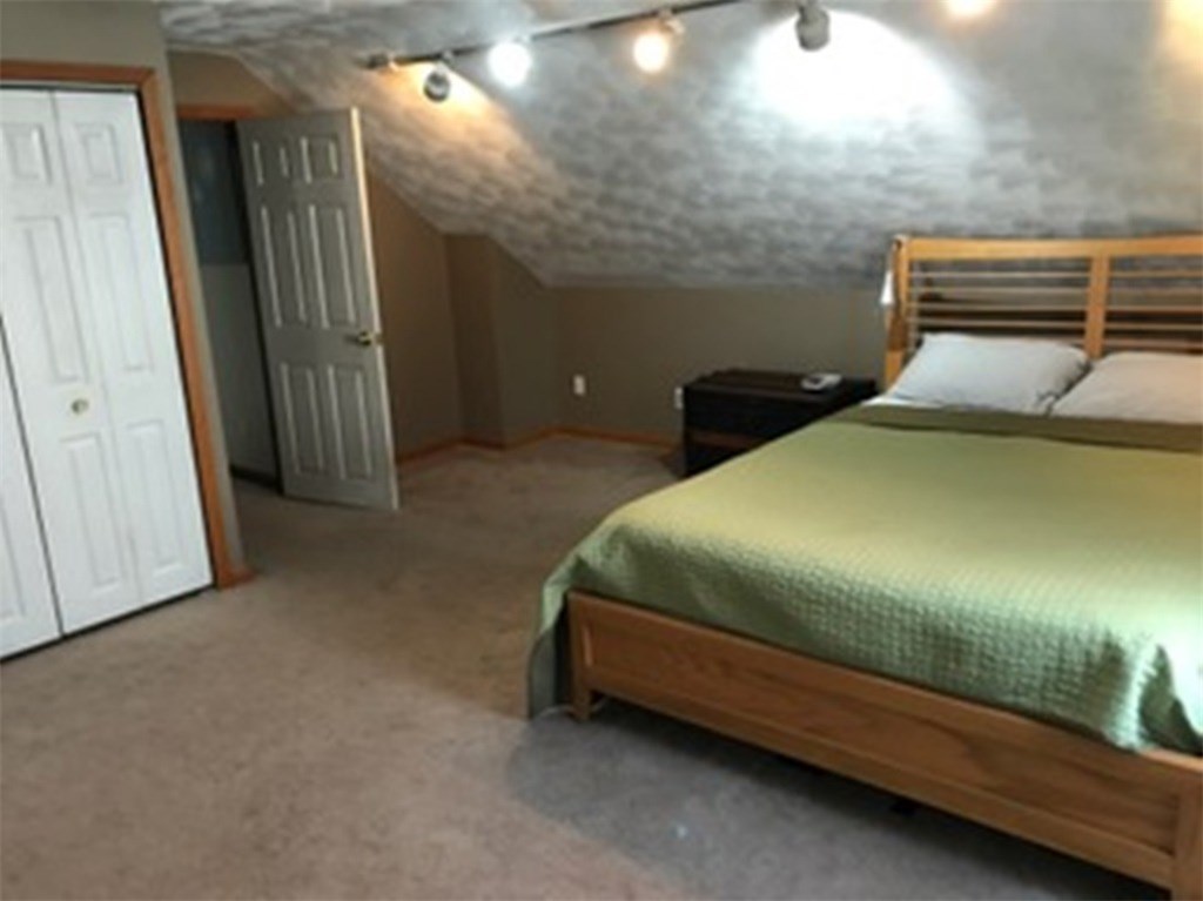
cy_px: 450
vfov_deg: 49.7
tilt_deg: -12.1
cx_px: 602
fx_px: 973
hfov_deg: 63.5
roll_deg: +2.9
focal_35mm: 28
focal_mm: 3.99
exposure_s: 1/15
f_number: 1.8
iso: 64
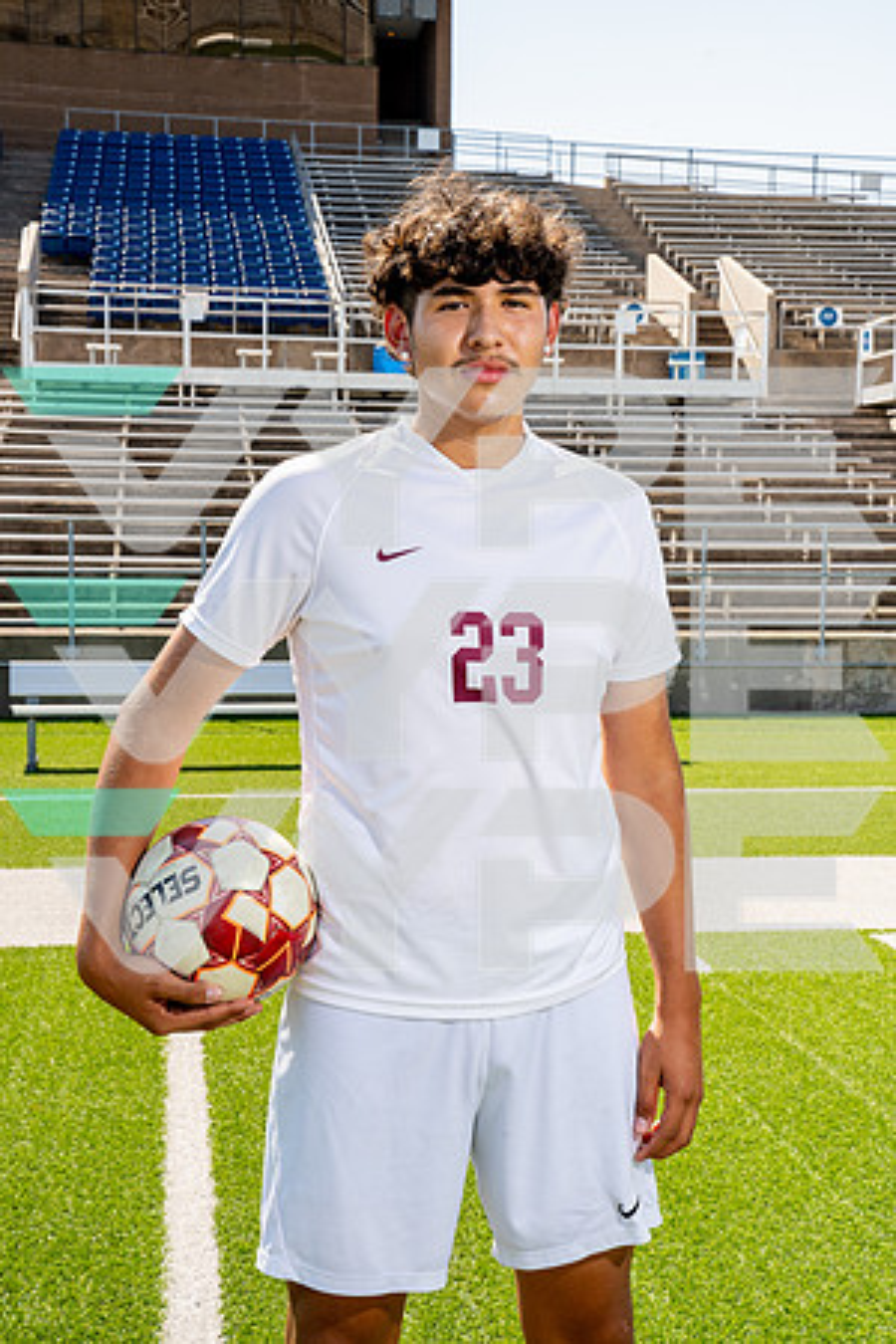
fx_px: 1904
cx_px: 448
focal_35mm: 51
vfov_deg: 38.9
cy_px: 672
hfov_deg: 26.5
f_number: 11
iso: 320
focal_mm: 51
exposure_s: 1/250
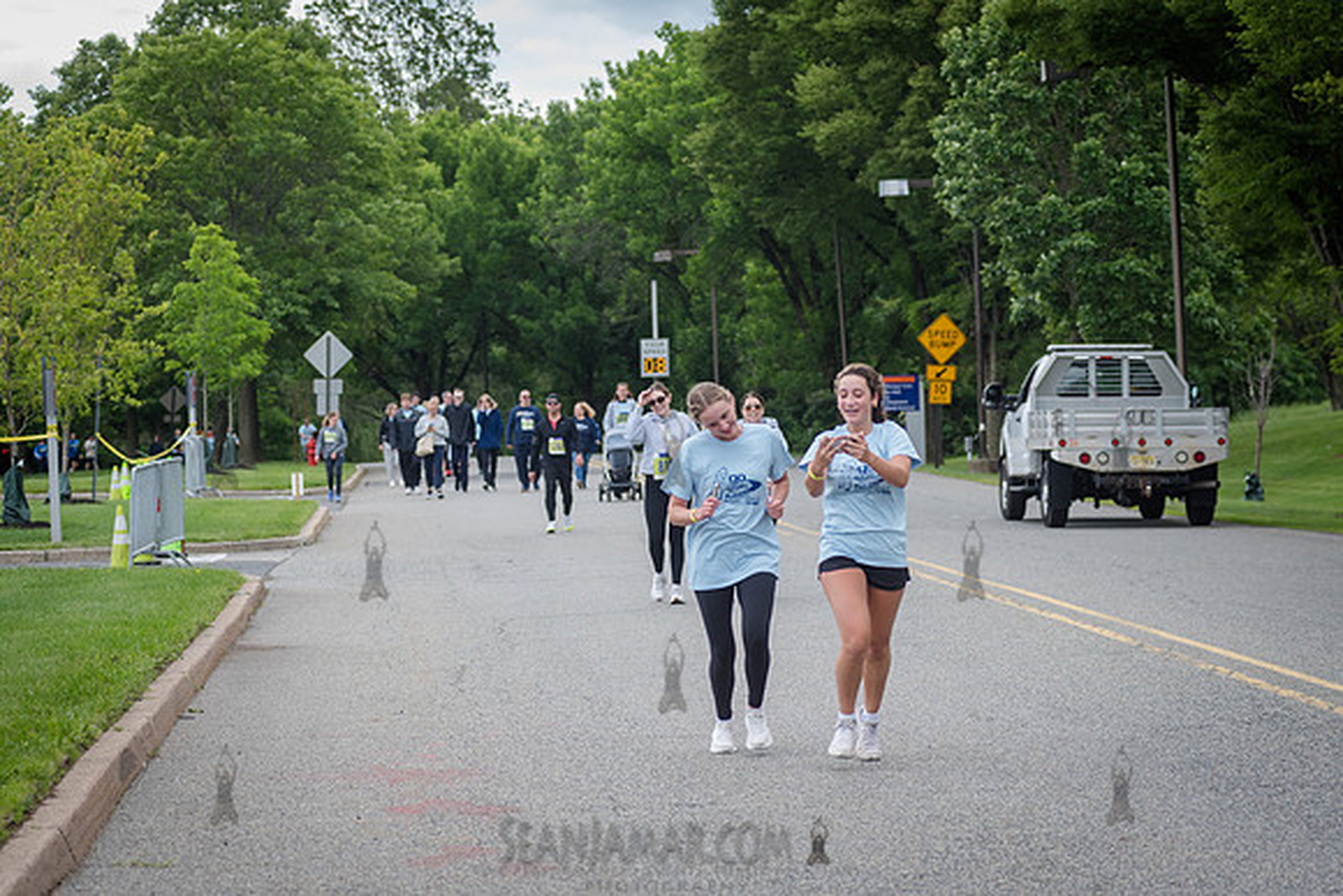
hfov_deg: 17.5
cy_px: 481
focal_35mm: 117
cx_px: 714
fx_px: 4356
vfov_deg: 11.7
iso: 400
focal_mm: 92
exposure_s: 1/1000
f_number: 4
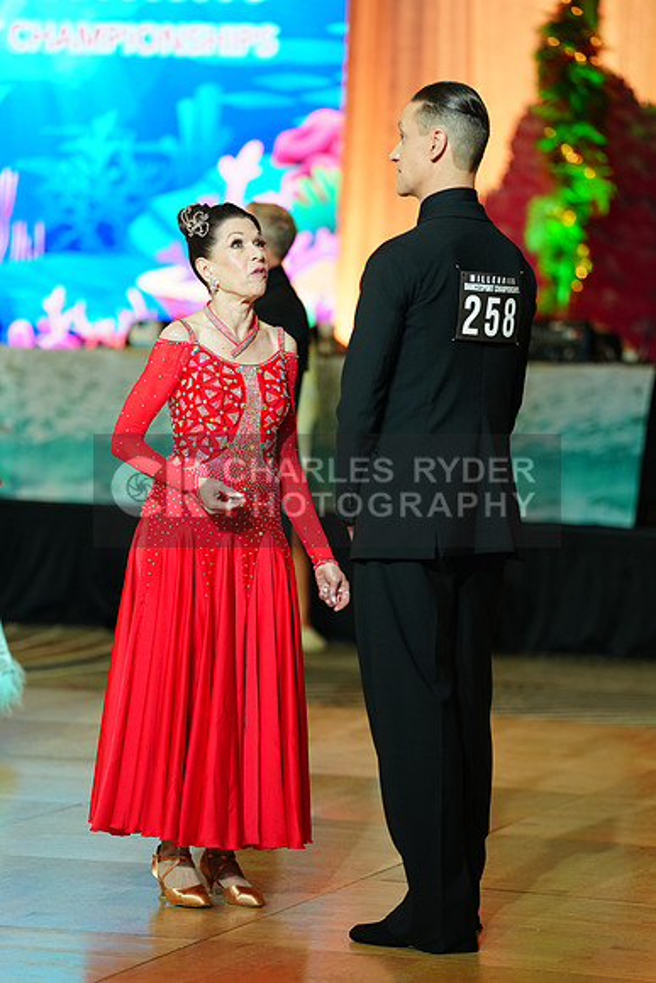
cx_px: 328
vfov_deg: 14.3
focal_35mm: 143
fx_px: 3906
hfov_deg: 9.6
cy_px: 492
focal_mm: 143
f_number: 2.8
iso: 1600
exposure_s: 1/400
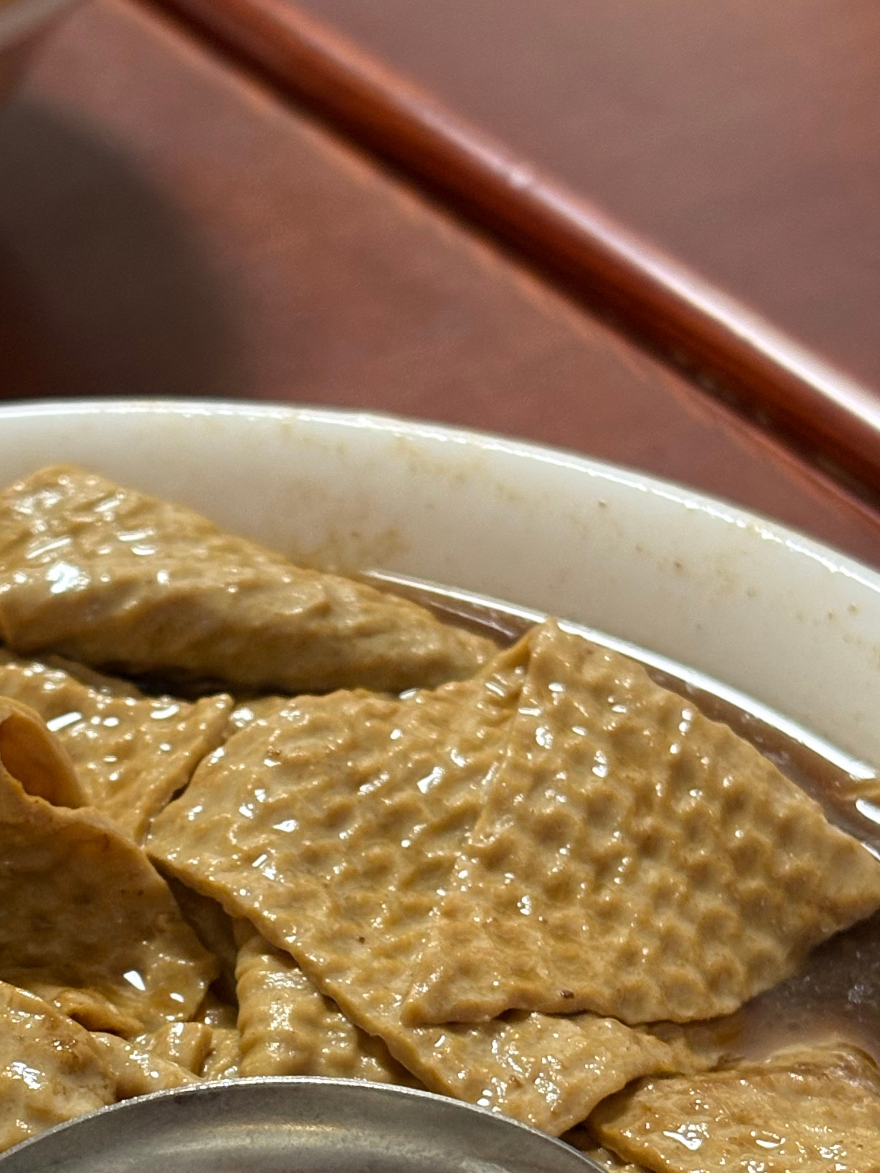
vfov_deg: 18.3
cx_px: 114
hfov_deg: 13.8
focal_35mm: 106
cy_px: 977
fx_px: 3594
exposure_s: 1/45
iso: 160
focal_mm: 5.96
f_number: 1.6
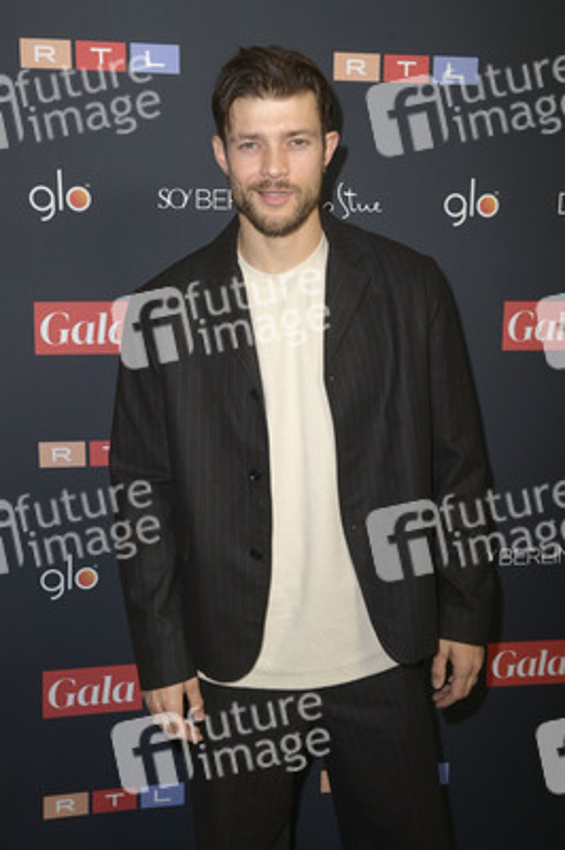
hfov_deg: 33.3
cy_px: 425
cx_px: 282
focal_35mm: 40
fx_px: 943
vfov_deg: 48.5
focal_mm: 40
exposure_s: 1/250
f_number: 5.6
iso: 640
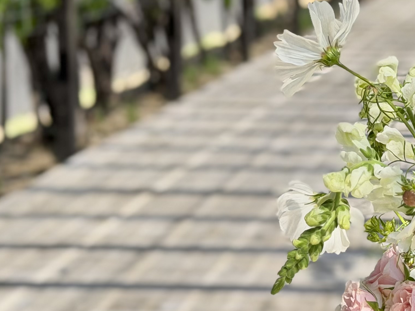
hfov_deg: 15.2
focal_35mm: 127
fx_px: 1523
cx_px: 414
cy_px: 169
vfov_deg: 11.7
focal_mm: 6.76
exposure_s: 1/1931
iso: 80
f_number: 1.78
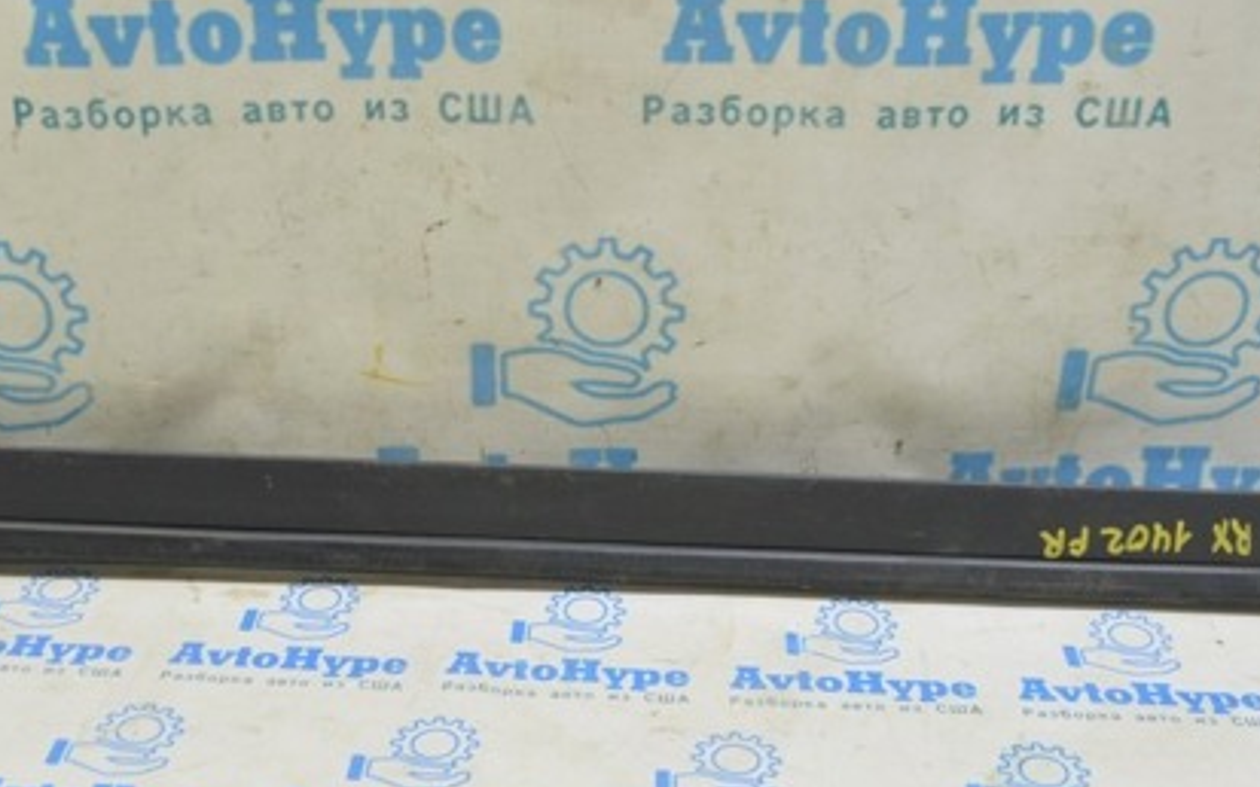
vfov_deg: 24.8
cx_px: 500
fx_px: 1785
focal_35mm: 52
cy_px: 438
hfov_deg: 38.7
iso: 400
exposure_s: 1/20
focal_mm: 22
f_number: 5.6
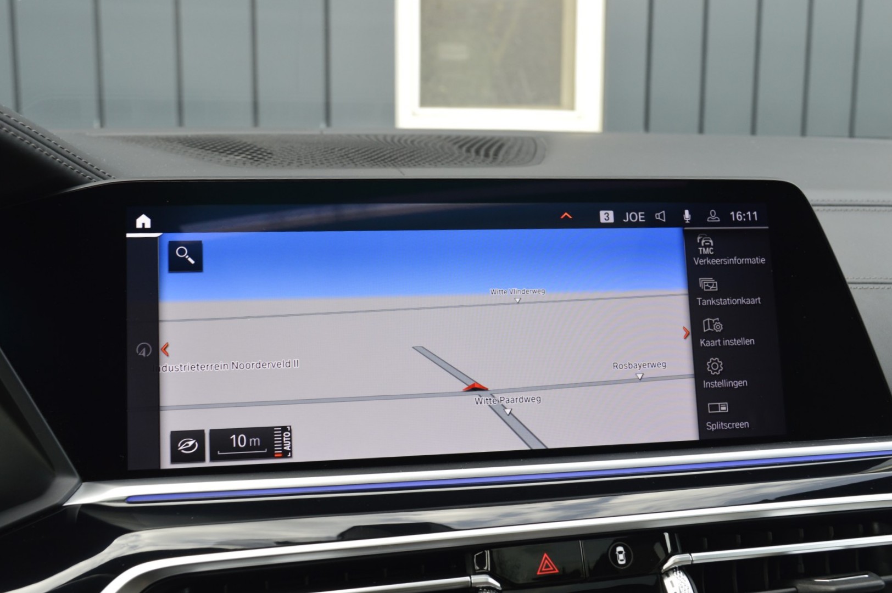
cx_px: 446
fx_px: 891
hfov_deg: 53.2
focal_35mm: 36
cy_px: 296
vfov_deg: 36.8
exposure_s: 1/60
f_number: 8
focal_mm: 24
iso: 400
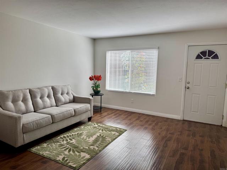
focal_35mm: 24
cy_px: 85
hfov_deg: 71.6
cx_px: 114
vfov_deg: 56.8
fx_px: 157
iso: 80
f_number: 1.78
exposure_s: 1/407
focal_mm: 6.76
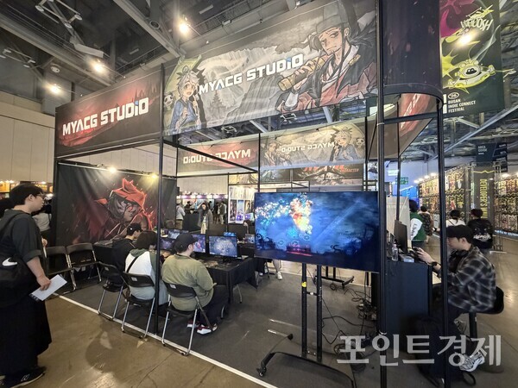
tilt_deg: +3.6
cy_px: 194
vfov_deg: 85.7
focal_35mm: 14
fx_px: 209
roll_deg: -0.9
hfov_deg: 102.1
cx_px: 259
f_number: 2.2
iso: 1250
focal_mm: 2.22
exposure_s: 1/60
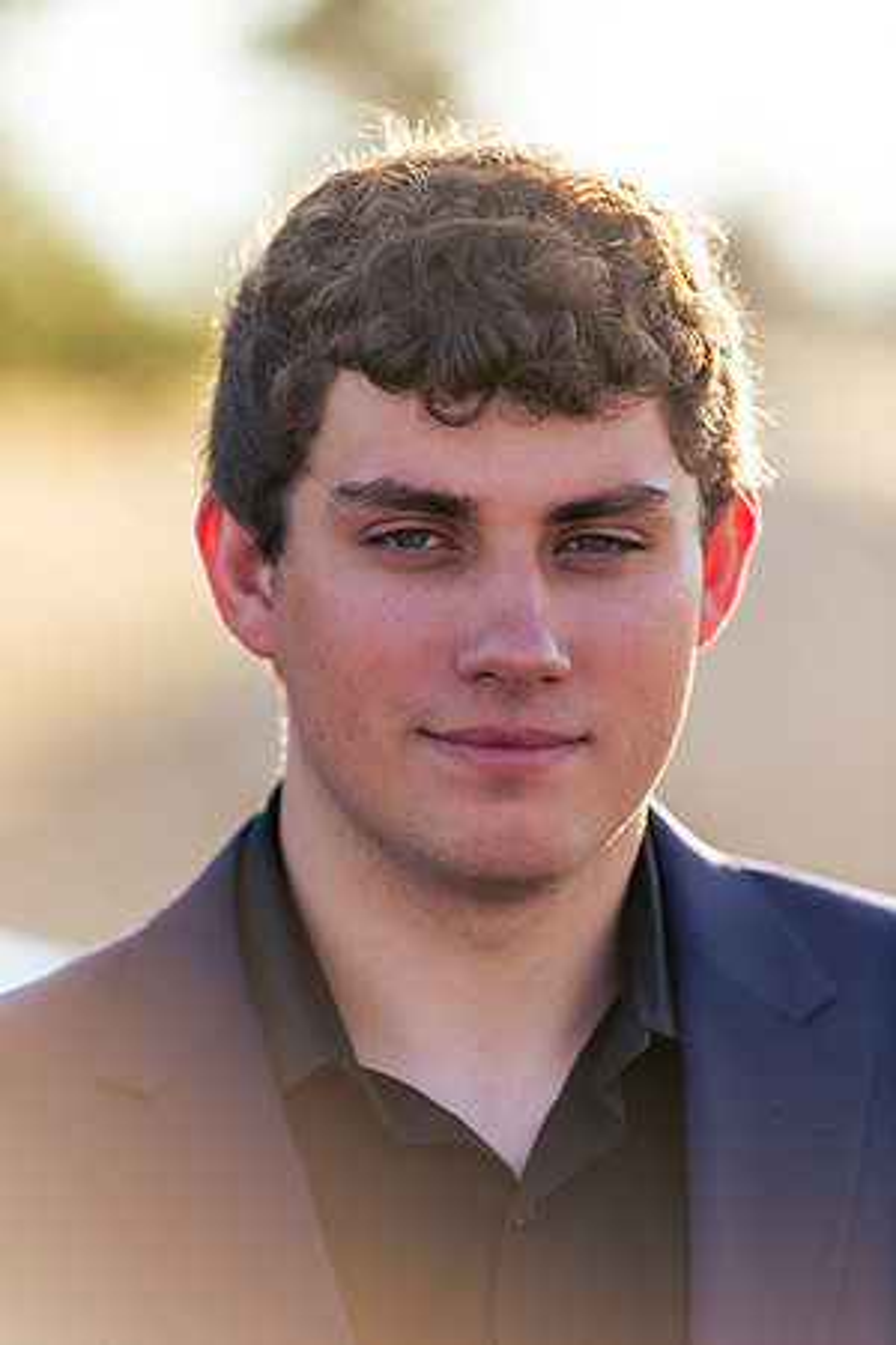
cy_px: 672
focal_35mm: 200
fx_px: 7466
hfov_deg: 6.9
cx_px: 448
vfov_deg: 10.3
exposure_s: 1/250
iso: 31
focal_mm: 200
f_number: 4
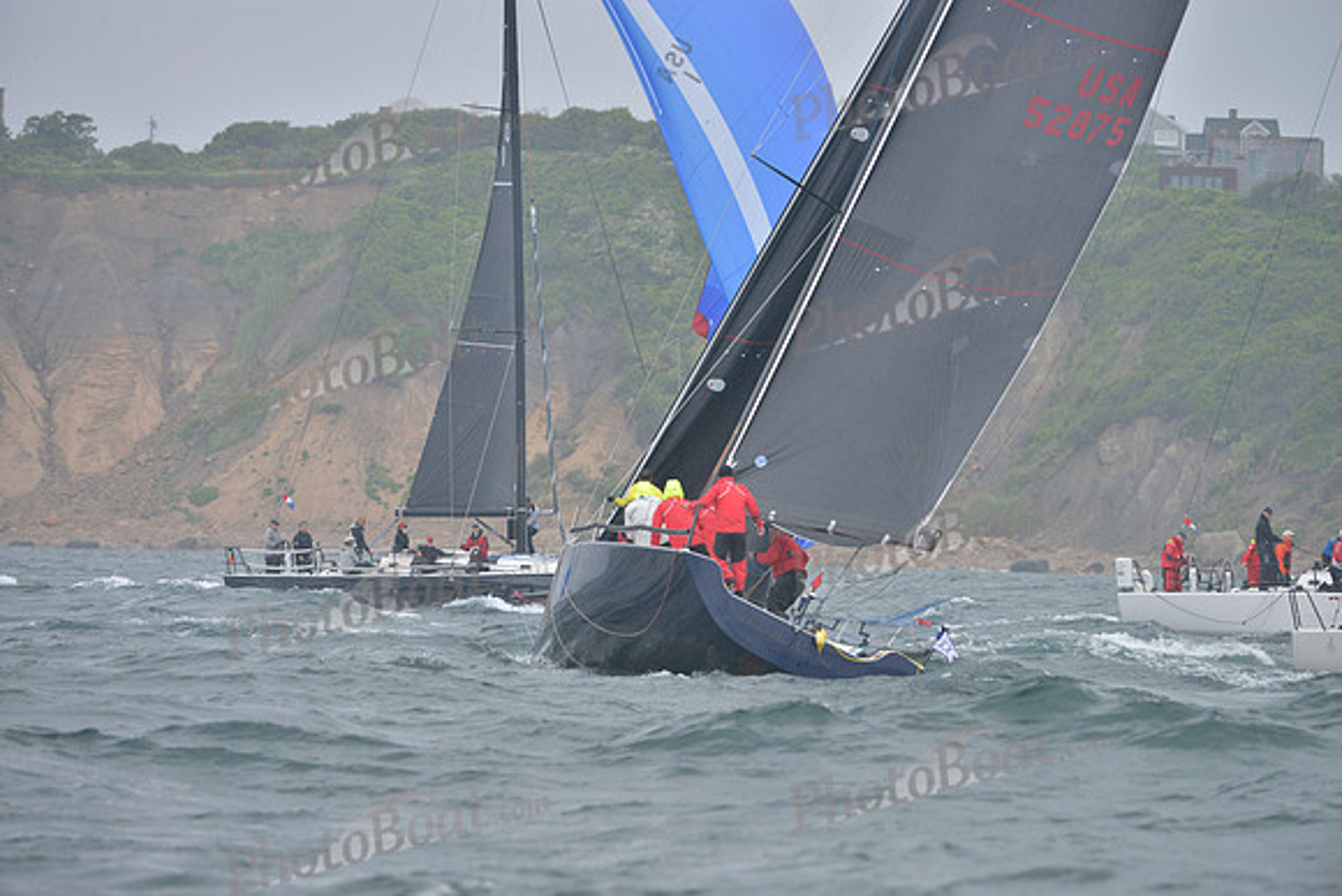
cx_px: 671
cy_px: 448
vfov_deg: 4.7
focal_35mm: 290
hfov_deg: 7.1
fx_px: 10813
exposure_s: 1/800
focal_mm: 290
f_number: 6.3
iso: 400
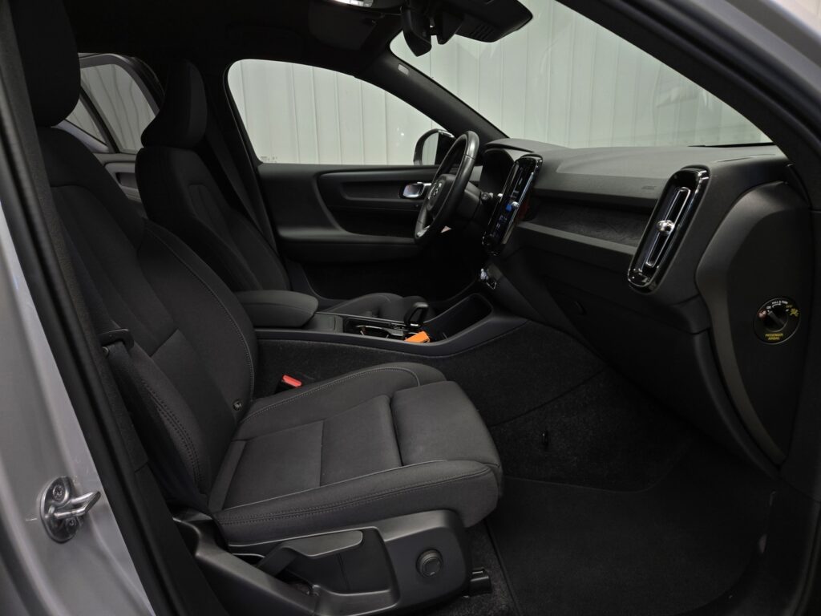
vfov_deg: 58.9
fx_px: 545
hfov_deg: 73.9
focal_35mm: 23
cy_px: 308
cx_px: 410
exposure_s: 1/50
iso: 80
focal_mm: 5.4
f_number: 1.8
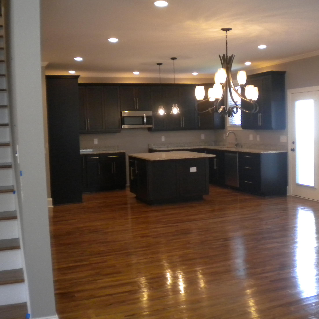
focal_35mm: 42
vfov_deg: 40.0
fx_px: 438
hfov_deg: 39.8
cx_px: 196
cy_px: 157
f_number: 3.1
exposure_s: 1/41.4
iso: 400
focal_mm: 6.3
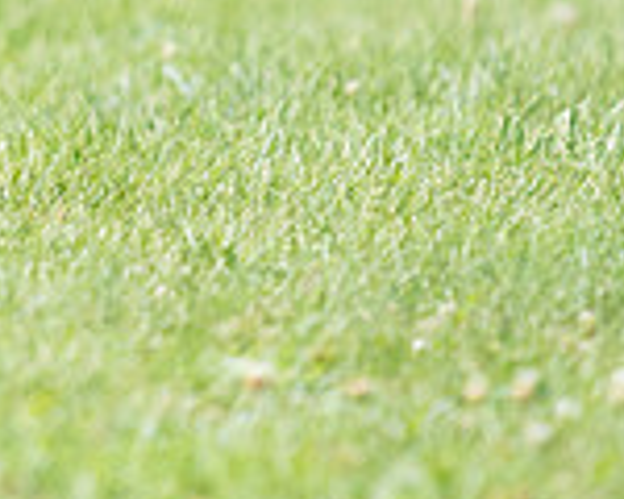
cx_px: -428
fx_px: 23639
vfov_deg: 1.2
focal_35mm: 1280
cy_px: -264
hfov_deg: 1.5
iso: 2000
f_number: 6.3
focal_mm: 353
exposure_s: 1/4000
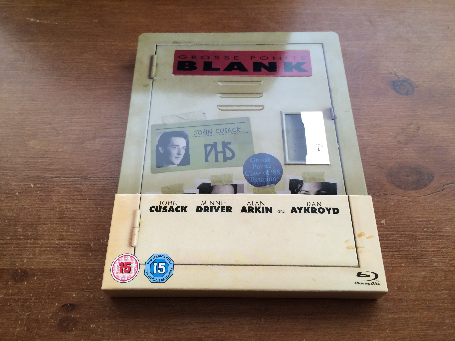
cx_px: 228
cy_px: 170
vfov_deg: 48.2
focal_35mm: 29
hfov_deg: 61.7
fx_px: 381
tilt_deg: -62.7
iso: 32
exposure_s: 1/30
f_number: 2.2
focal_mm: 4.15
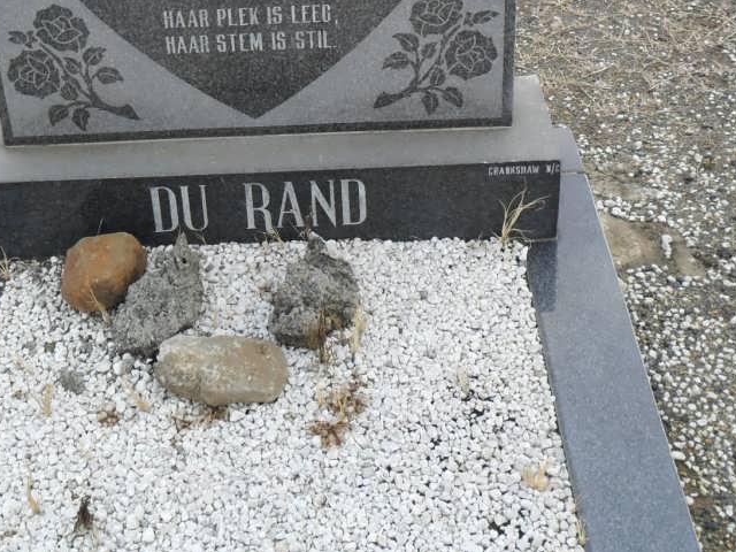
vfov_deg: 23.6
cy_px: 37
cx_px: 328
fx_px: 1276
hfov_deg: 32.2
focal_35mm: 60
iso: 100
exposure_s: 1/90
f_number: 3.7
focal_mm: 5.7
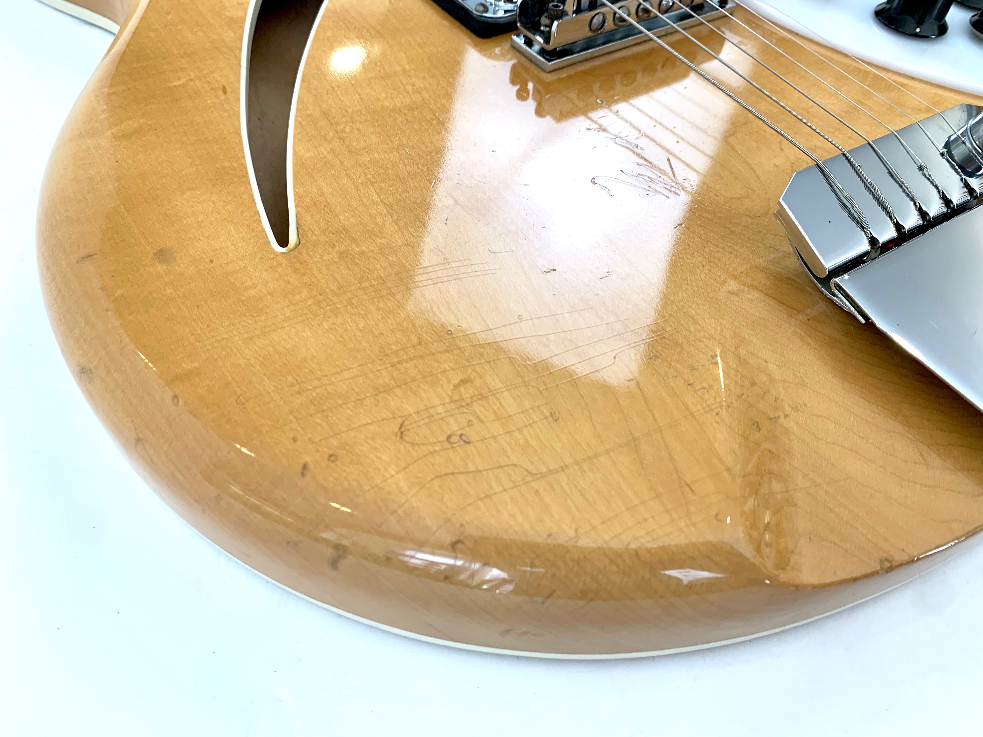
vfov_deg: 53.1
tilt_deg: -49.4
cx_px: 492
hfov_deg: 67.3
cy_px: 368
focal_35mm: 26
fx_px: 738
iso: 40
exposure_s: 1/100
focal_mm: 4.25
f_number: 1.8
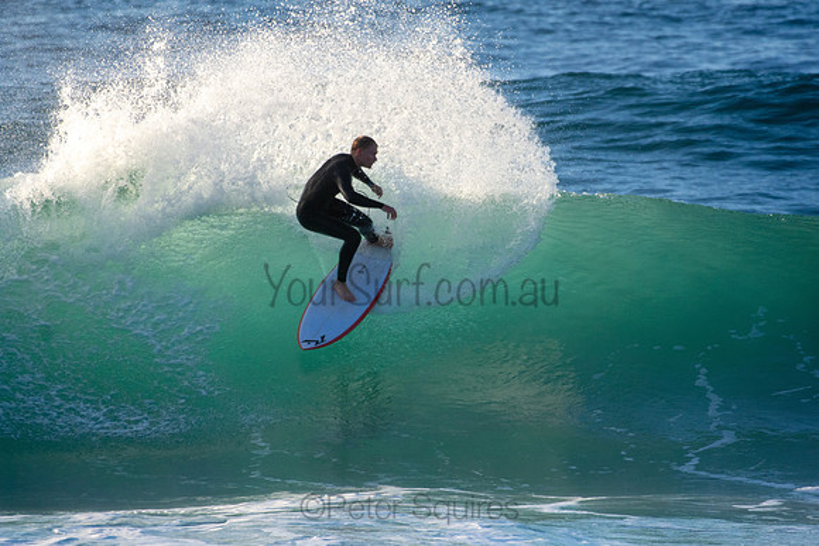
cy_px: 273
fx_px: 16383
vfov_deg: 1.9
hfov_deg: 2.9
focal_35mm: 720
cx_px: 410
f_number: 5.6
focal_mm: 480
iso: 640
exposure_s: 1/2000
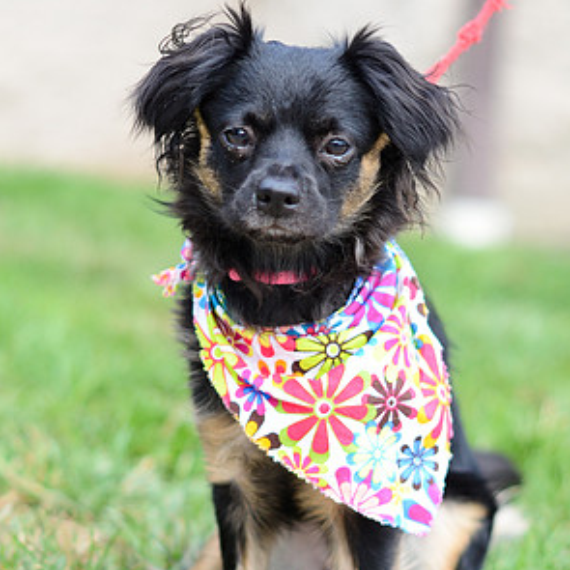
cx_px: 286
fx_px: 1807
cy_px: 383
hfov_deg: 17.9
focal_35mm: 97
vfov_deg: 17.9
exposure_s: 1/1600
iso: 400
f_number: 2
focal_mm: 50
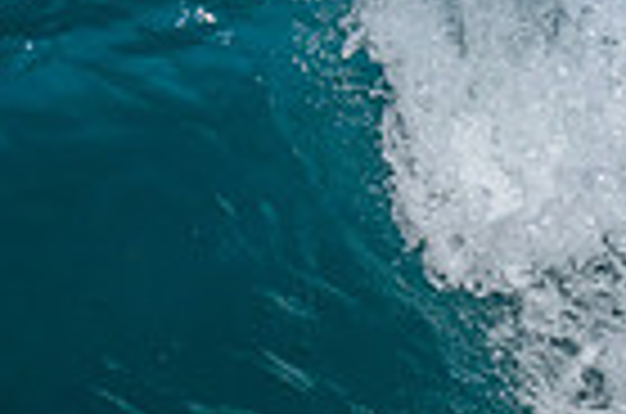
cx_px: 1039
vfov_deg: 0.3
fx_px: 79823
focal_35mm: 4601
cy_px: 103
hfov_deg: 0.4
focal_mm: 800
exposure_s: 1/2000
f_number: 8
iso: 360
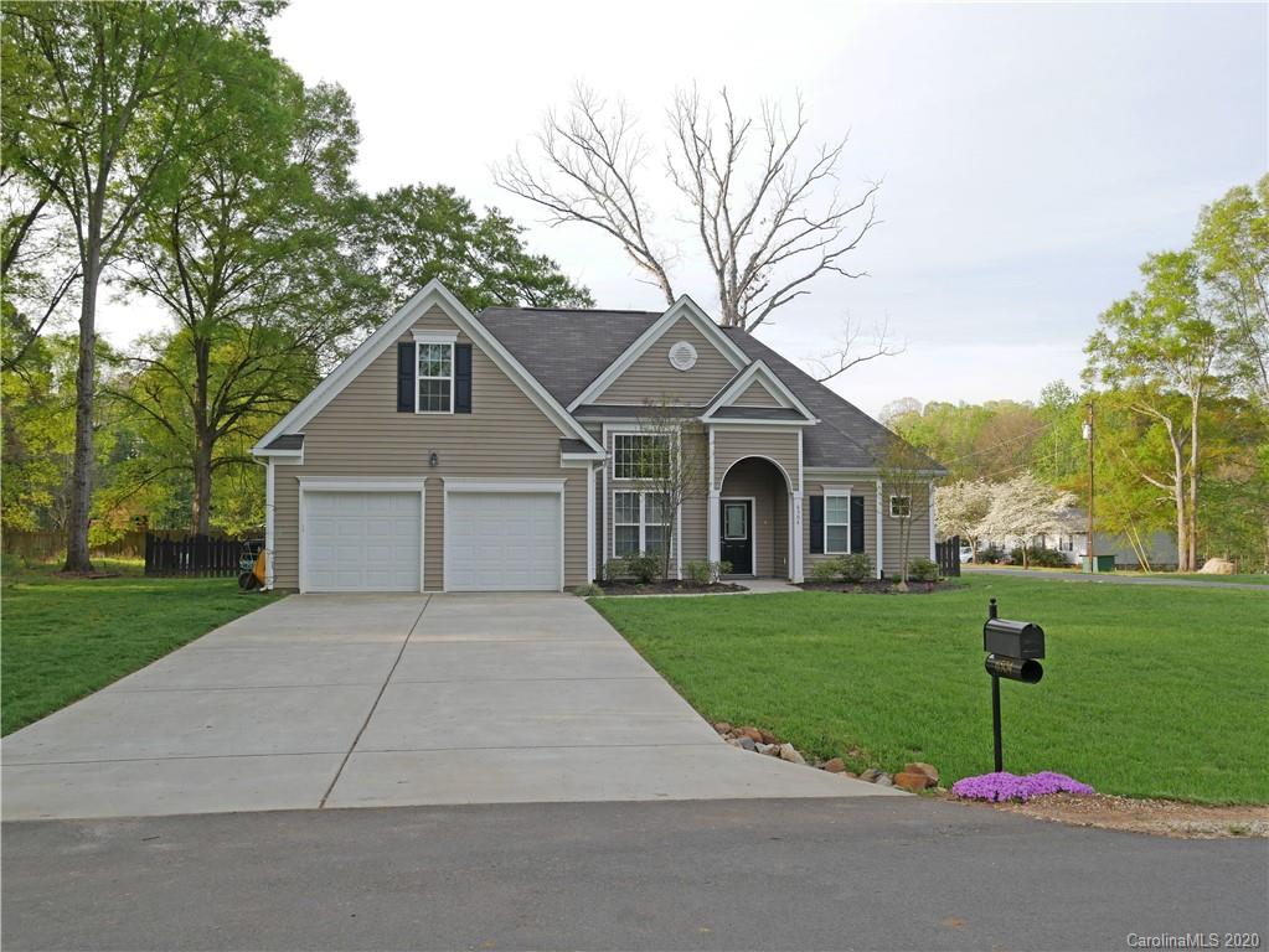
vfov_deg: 46.8
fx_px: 1100
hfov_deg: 59.9
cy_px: 476
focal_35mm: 30
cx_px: 634
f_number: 5.6
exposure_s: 1/250
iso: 200
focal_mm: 15
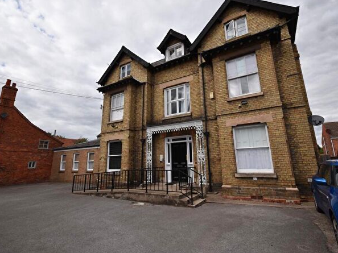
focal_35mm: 17
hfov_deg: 91.0
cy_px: 121
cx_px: 166
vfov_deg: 74.7
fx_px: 166
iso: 100
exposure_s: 1/250
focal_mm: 10
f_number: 8
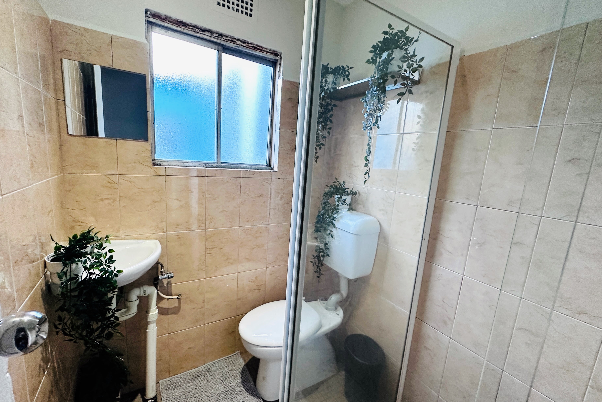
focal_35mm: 16
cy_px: 208
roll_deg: -4.2
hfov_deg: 96.7
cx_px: 295
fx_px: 268
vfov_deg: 73.7
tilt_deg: -11.2
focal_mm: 2.22
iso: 320
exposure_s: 1/100
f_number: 2.2
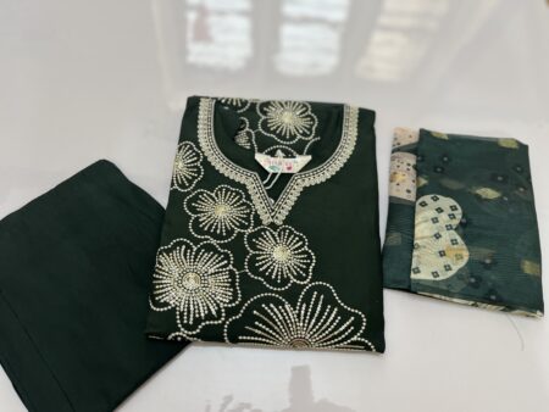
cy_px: 206
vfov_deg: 53.1
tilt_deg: -63.2
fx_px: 413
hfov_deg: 67.3
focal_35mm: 26
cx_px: 274
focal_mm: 5.1
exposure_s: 1/100
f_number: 1.6
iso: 100
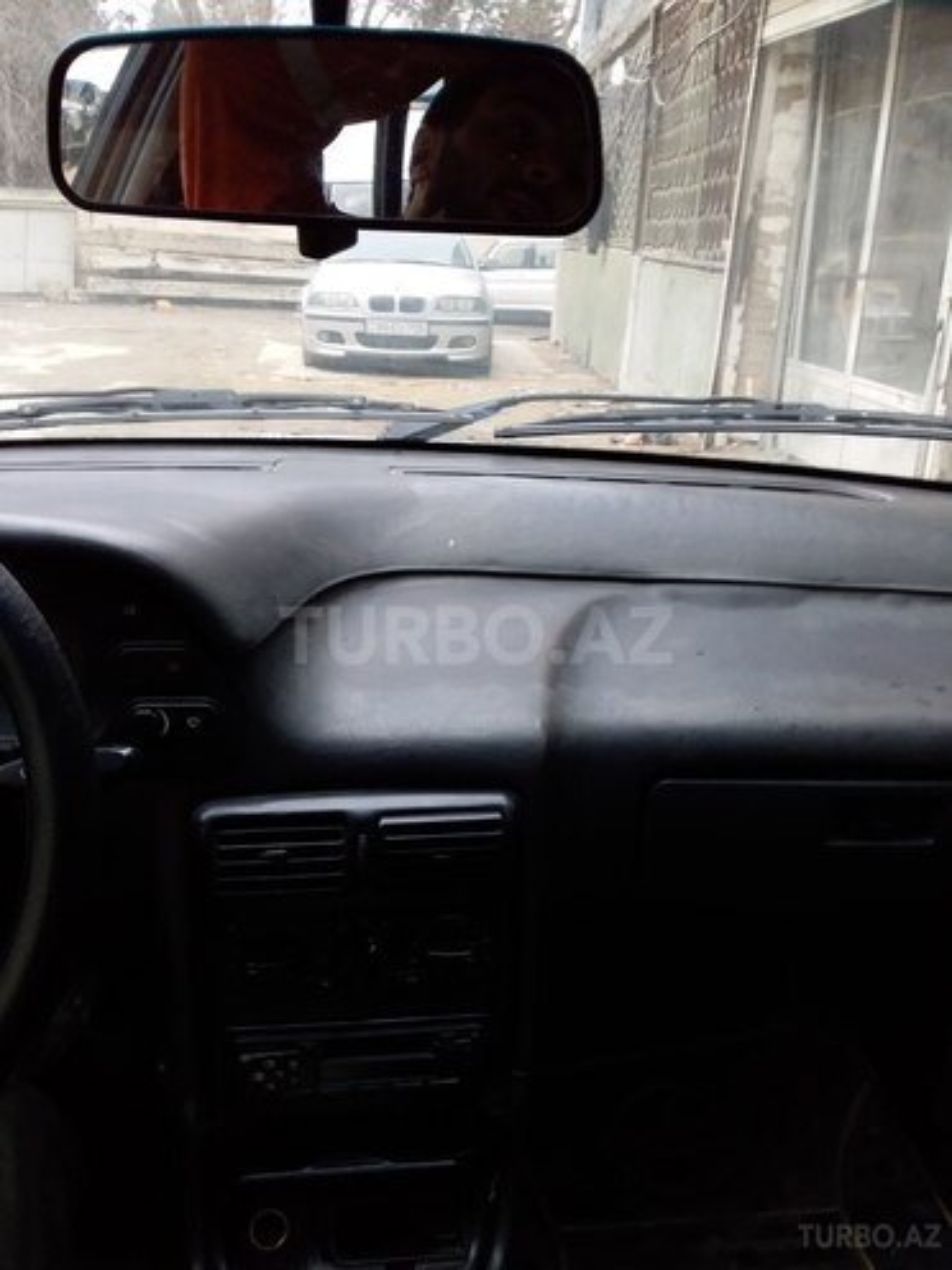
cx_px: 476
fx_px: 1137
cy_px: 635
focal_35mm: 31
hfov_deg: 45.4
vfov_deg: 58.4
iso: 64
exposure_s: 1/100
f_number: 2.2
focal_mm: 3.3
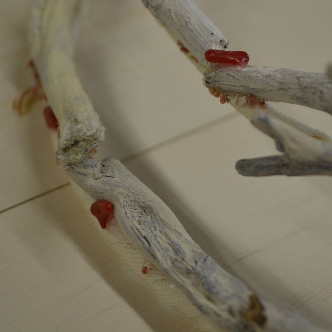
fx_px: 1020
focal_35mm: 94
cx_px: 210
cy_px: 175
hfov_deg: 18.5
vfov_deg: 18.5
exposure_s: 1/80
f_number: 5.3
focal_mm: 46
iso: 400
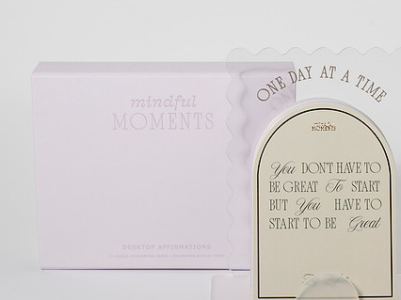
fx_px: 1065
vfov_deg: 16.0
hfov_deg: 21.3
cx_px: 246
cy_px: 171
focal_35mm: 92
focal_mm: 50
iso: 200
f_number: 9
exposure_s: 1/200
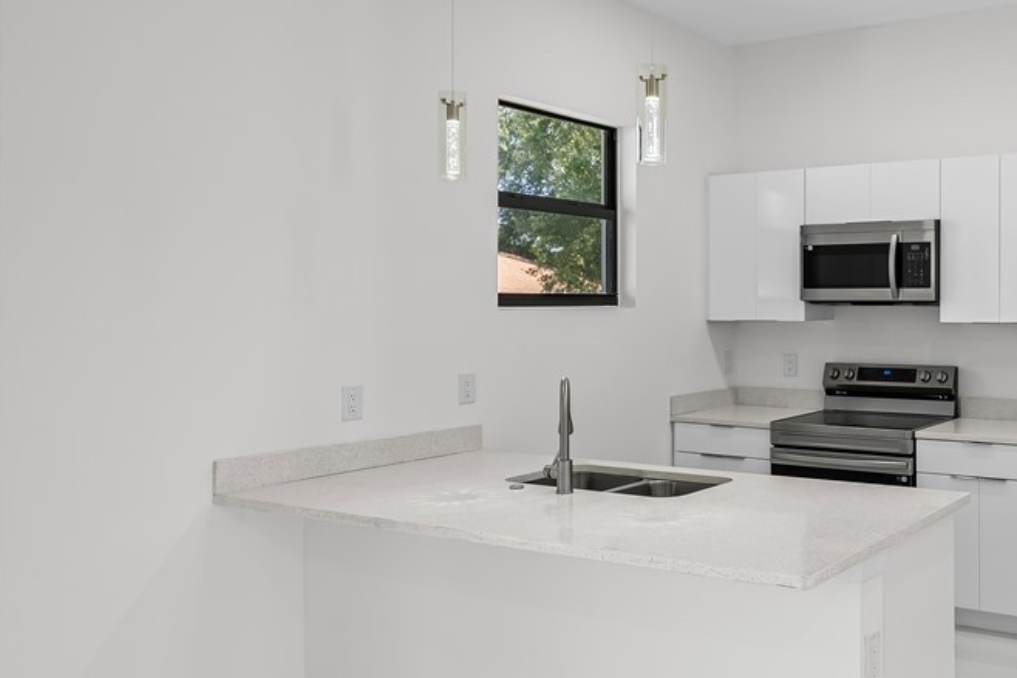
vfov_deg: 39.9
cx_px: 834
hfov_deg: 52.9
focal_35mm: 33
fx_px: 932
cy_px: 298
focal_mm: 20
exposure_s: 1/4
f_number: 9
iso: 200
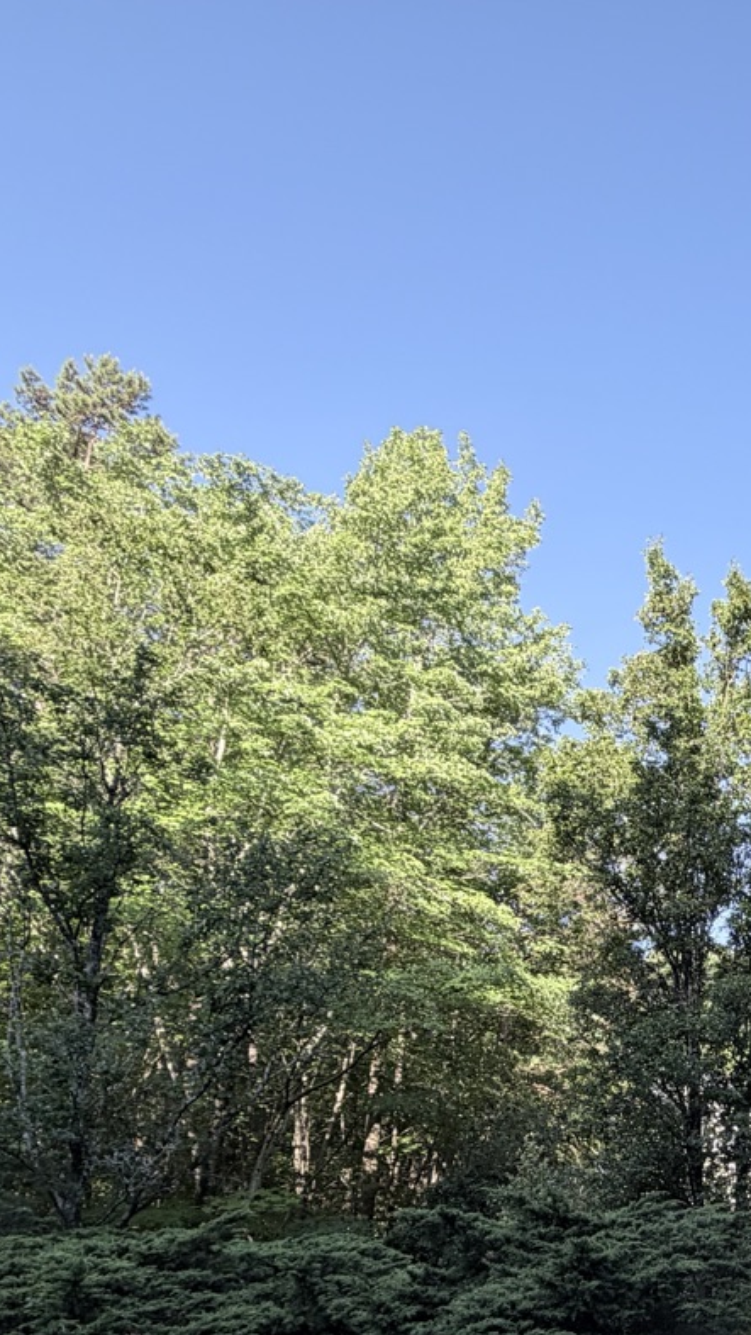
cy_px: 1009
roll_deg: +2.1
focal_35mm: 31
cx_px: 812
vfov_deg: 59.1
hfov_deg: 33.3
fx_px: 1097
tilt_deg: +15.1
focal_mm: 2.22
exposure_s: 1/312
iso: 50
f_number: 2.2
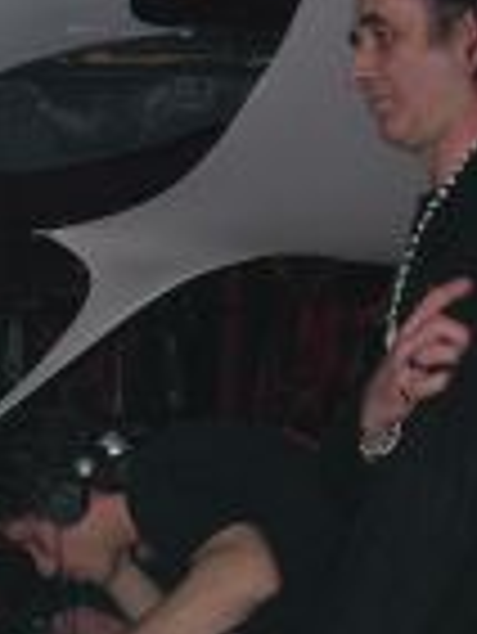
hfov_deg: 13.2
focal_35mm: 112
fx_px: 2055
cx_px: 108
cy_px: 719
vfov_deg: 16.9
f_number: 2.8
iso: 100
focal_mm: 8.9
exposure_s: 1/60.1
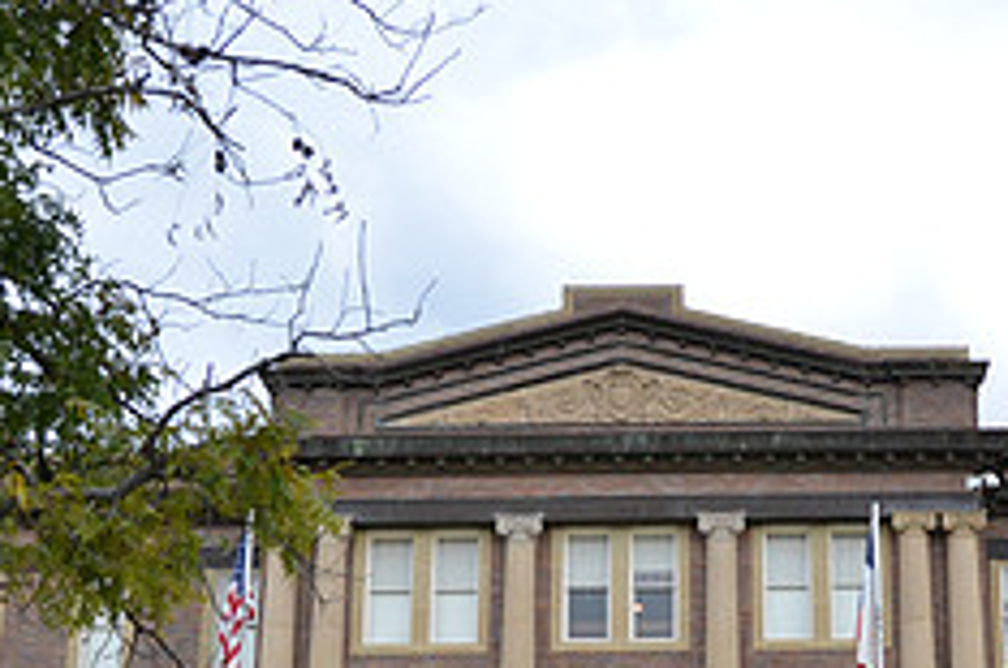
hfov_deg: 31.4
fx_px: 1767
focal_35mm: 63
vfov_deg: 20.7
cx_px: 728
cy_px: 672
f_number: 5
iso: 400
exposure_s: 1/100
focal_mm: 17
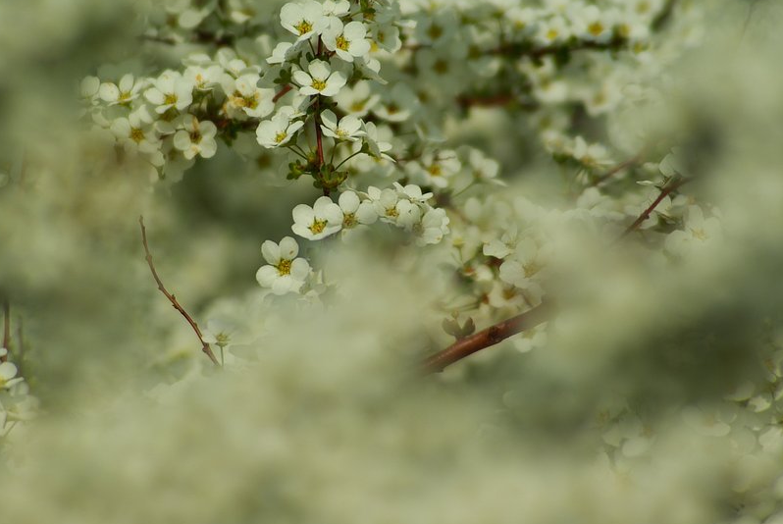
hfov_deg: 5.3
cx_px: 321
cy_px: 215
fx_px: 8383
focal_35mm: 385
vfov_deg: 3.6
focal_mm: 200
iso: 100
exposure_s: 1/750
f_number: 5.6
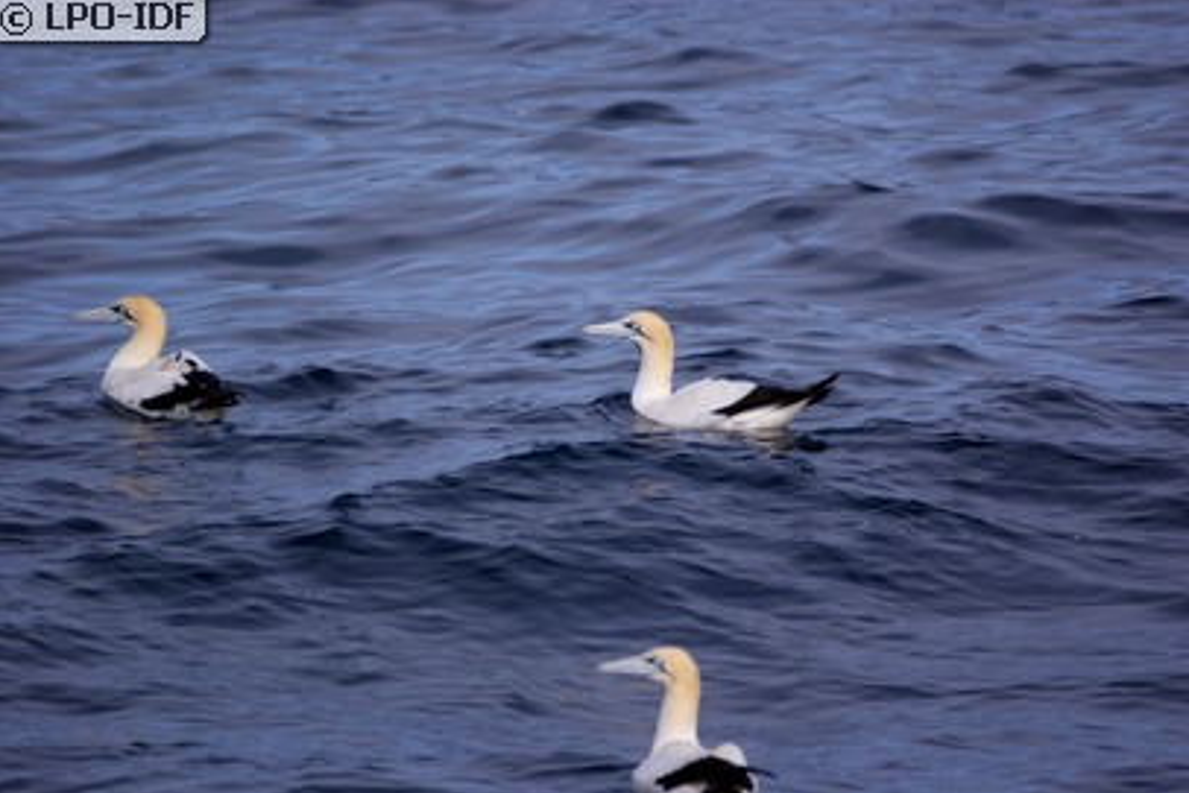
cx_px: 597
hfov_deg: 4.5
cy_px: 396
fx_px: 14999
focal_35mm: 454
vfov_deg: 3.0
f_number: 5.6
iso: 100
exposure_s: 1/640
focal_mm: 300
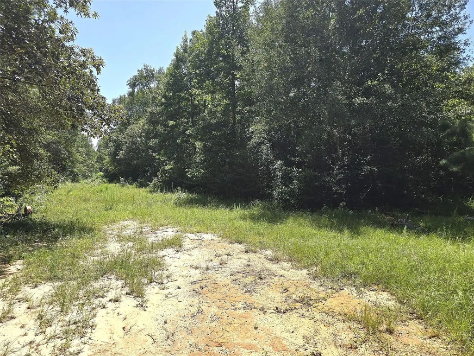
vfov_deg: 58.9
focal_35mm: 23
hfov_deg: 73.9
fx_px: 315
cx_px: 237
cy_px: 178
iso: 12
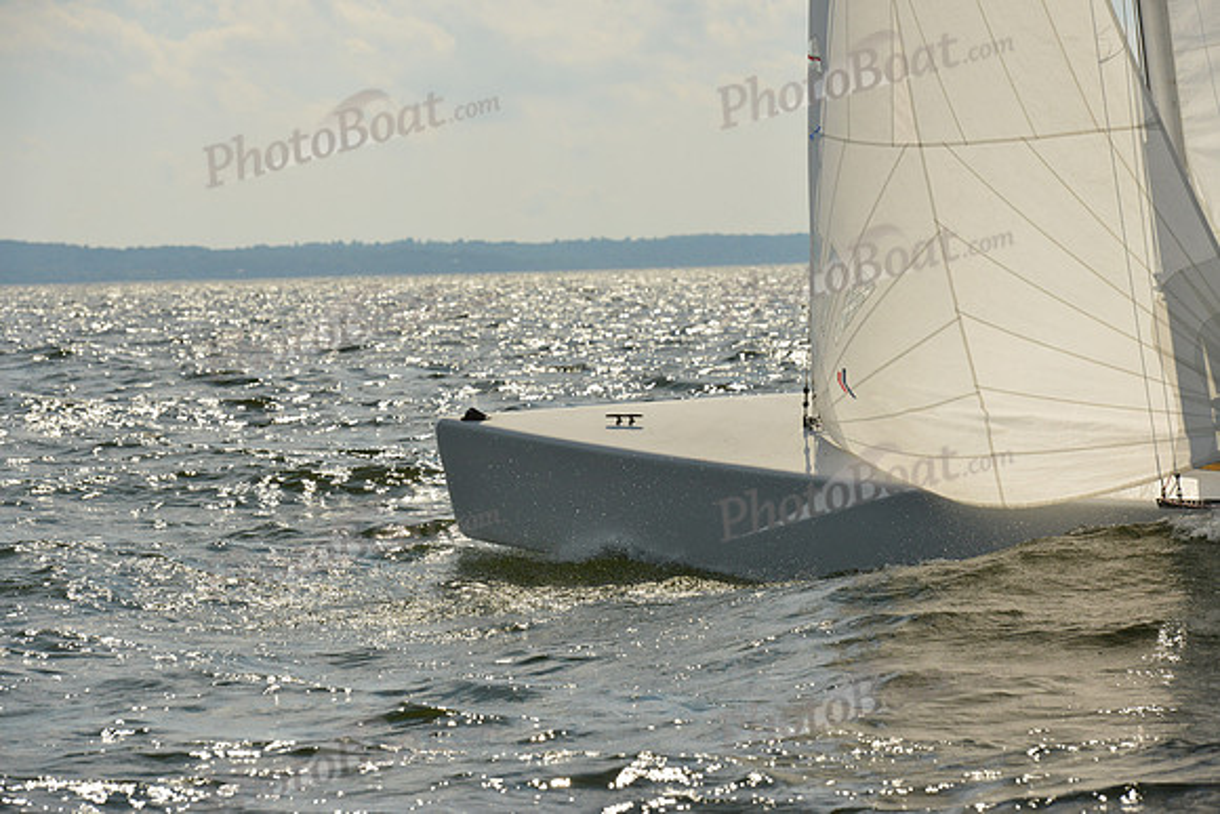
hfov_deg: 13.2
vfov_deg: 8.9
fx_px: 5254
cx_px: 610
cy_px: 407
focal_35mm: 155
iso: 1000
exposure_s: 1/1600
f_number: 10
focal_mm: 155
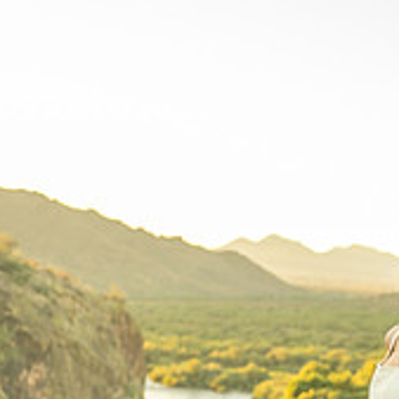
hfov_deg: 18.1
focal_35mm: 95
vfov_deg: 18.0
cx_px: 346
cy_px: 349
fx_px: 1239
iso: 320
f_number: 2.8
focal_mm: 42
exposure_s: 1/640
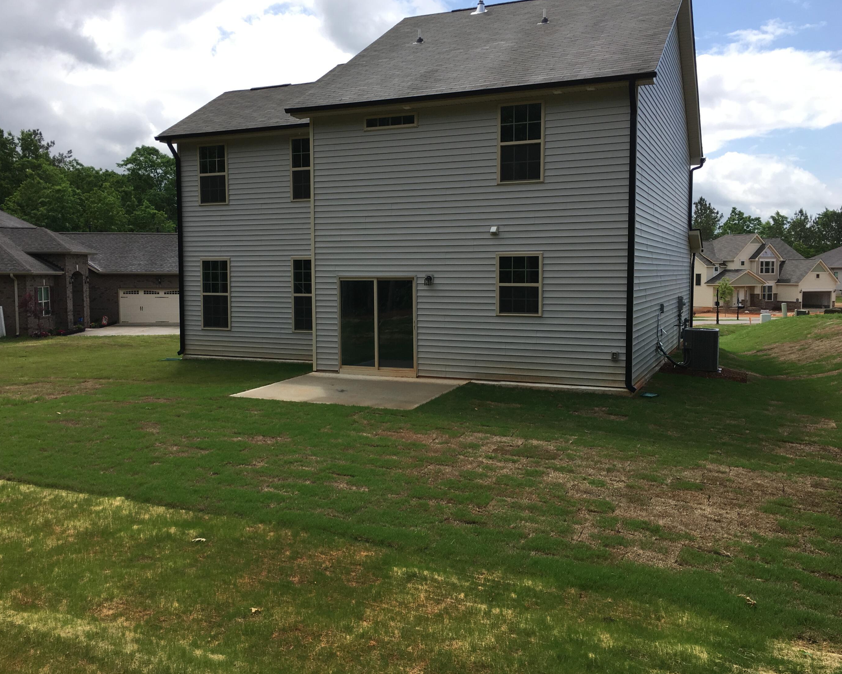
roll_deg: -0.2
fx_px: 772
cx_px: 405
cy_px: 334
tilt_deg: -3.6
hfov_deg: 57.2
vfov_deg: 47.1
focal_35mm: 31
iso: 25
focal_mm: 4.15
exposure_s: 1/1326
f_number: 2.2
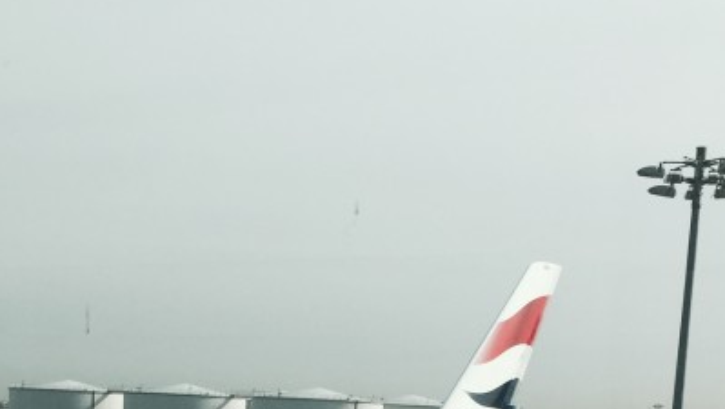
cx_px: 225
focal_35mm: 81
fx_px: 1558
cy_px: 627
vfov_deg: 14.0
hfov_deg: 26.0
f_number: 2.2
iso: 32
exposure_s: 1/1522
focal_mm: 4.15
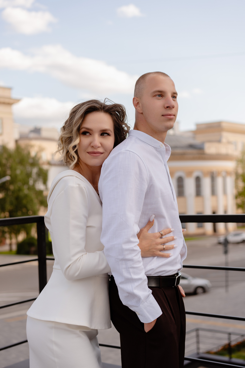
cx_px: 122
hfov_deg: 24.6
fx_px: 561
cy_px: 184
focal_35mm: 55
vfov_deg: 36.2
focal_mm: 55
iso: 100
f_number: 3.5
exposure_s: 1/400
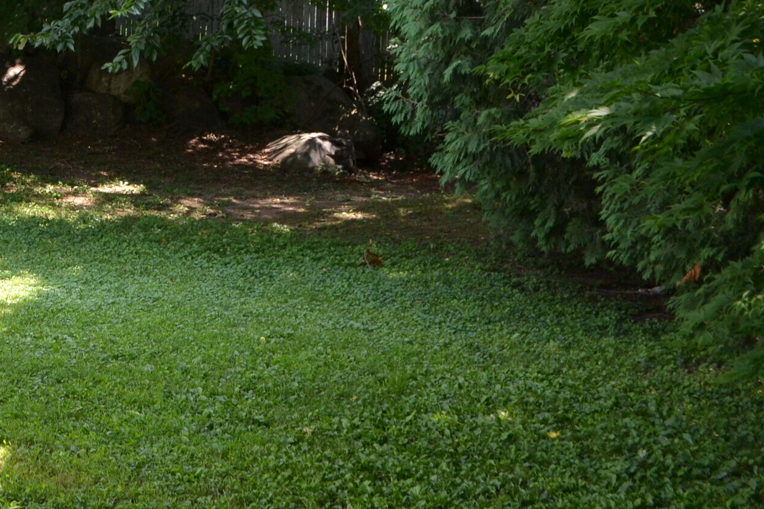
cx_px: -95
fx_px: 1401
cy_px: 135
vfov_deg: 20.5
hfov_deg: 27.6
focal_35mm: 66
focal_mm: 18
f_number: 5.6
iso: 320
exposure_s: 1/125
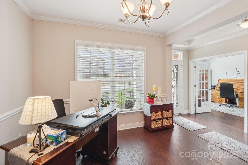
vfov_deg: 77.3
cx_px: 124
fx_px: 103
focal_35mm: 15
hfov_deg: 100.4
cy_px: 82
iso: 320
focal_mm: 10
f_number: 8
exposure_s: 1/30
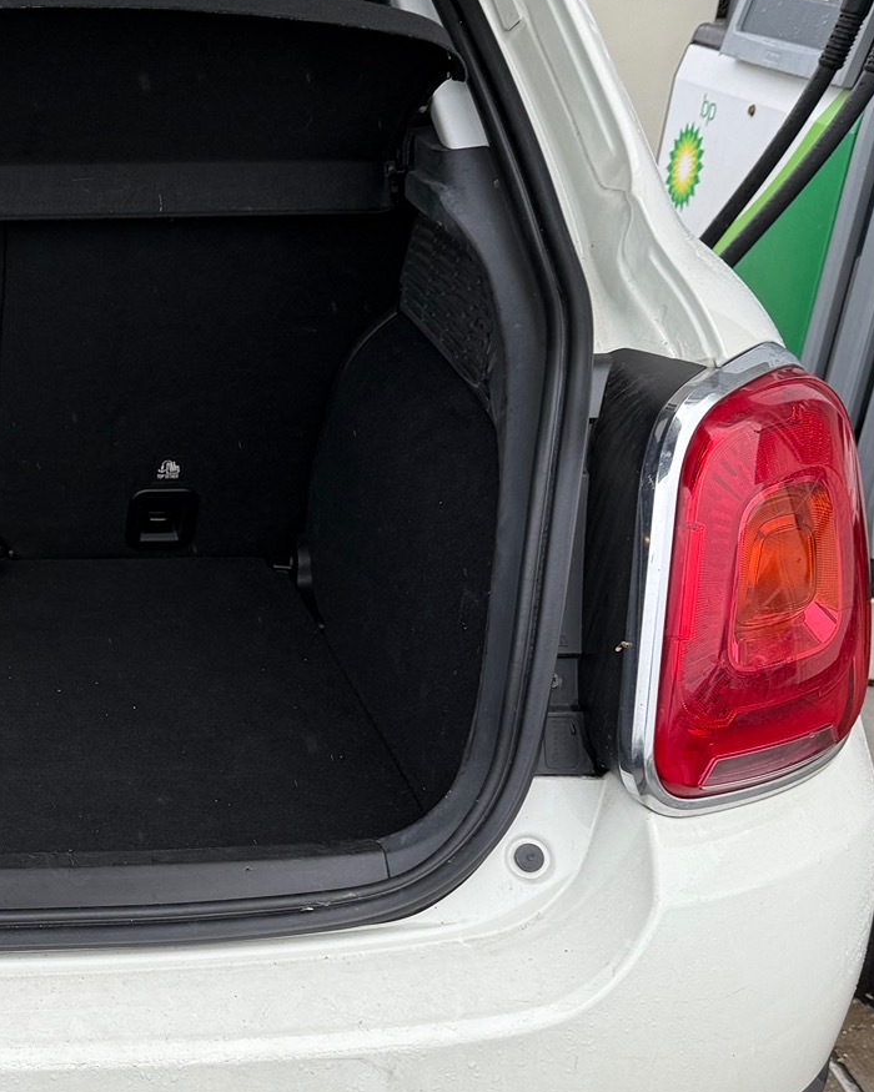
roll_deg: -1.3
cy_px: 645
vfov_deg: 34.6
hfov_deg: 25.4
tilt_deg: -23.9
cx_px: -161
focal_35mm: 54
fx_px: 1746
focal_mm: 6.76
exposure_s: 1/467
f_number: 1.78
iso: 80
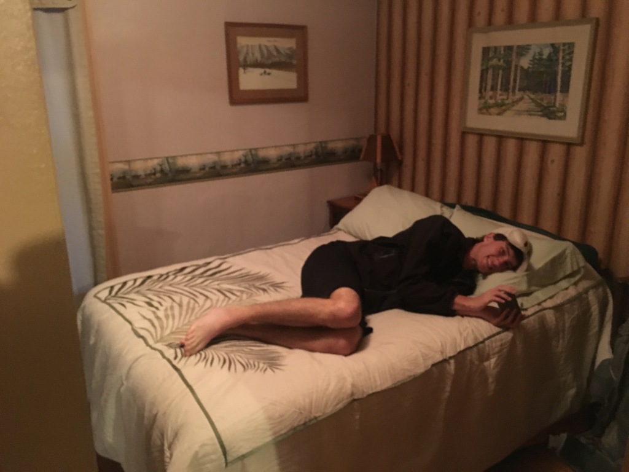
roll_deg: +1.8
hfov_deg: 61.7
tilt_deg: -17.7
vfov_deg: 48.2
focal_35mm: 29
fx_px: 527
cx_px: 314
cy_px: 236
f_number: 2.2
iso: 400
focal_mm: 4.15
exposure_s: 1/15
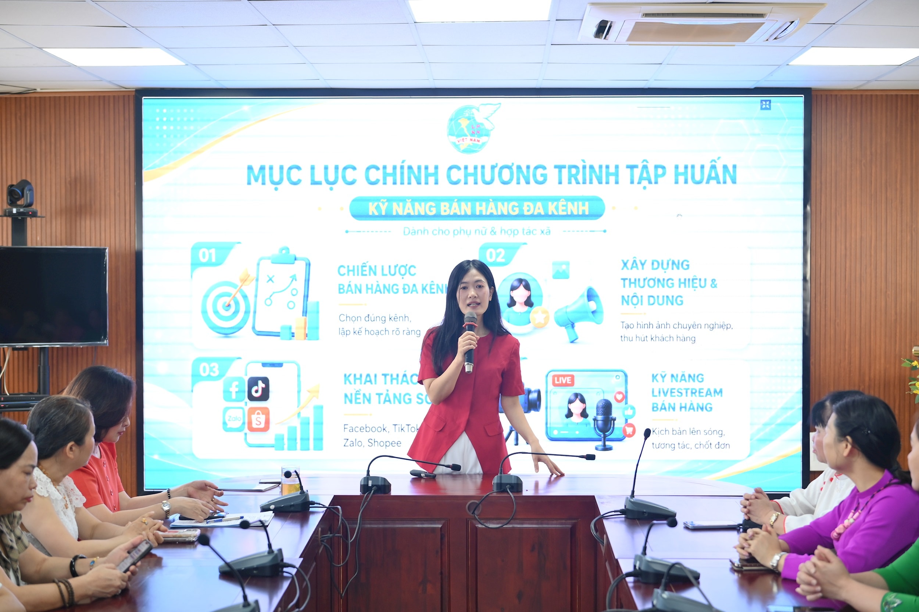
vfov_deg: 24.2
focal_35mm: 56
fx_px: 1429
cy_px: 306
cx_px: 460
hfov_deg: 35.7
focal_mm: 56
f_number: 3.5
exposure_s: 1/125
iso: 640
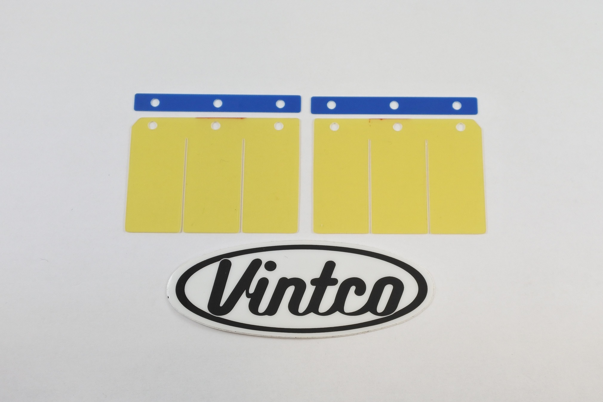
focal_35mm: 38
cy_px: 201
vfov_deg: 35.1
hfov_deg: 50.7
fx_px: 636
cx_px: 302
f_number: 4
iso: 400
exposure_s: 1/160
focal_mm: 14.3
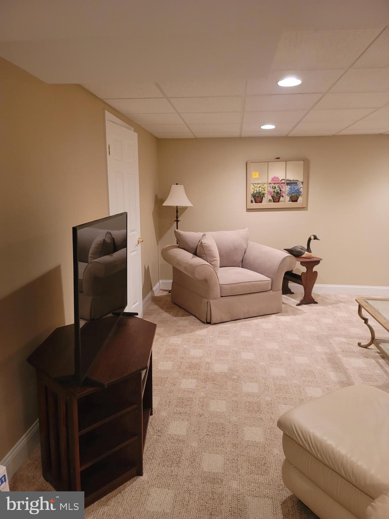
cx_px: 194
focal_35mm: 25
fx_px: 375
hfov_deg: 54.9
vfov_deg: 69.4
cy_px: 260
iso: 400
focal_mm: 7
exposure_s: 1/40
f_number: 1.8
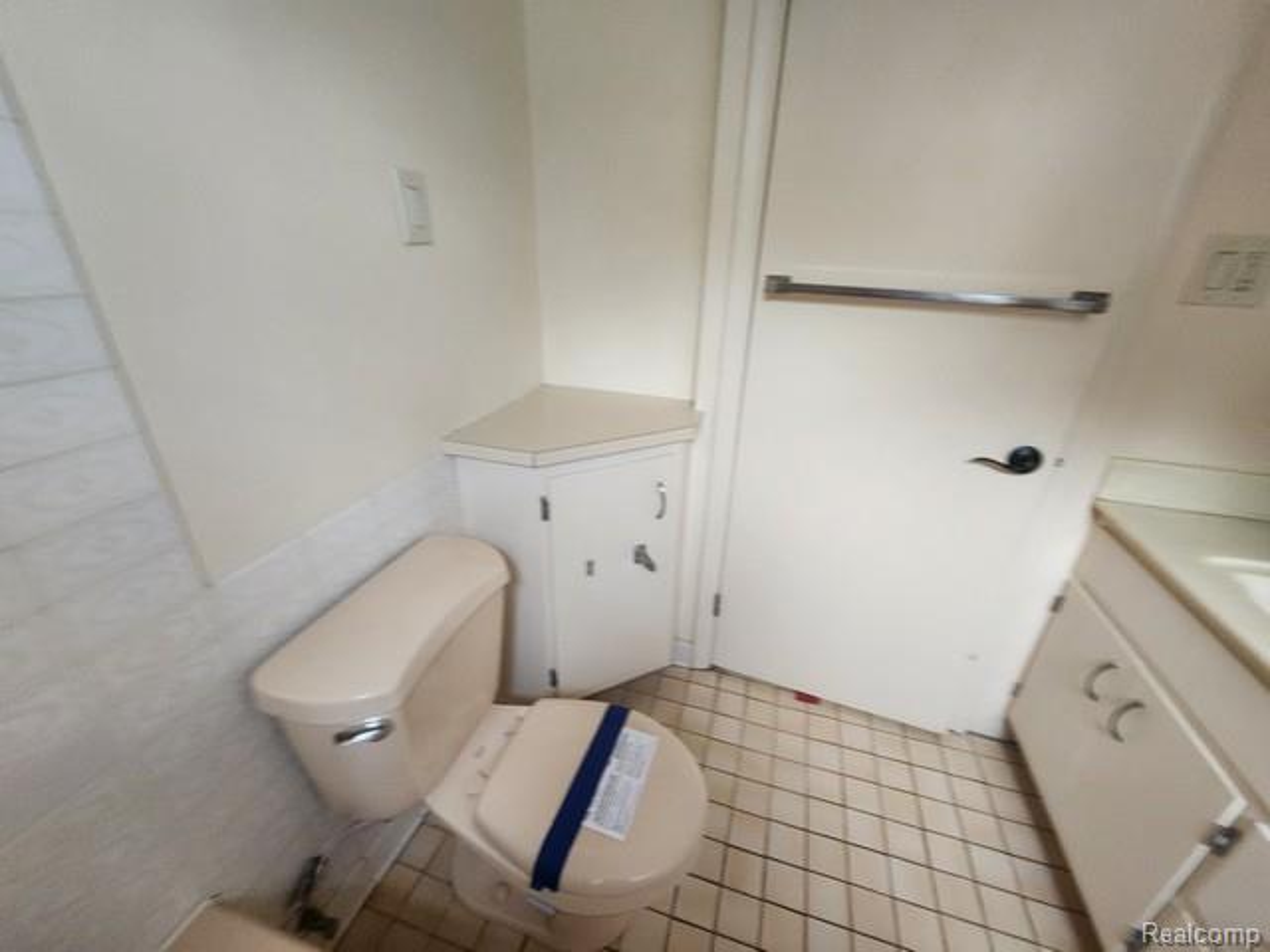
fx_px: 477
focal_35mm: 13
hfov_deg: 106.2
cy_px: 476
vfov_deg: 89.9
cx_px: 635
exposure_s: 1/30
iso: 320
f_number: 2.2
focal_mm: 2.2
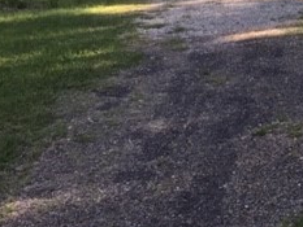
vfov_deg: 16.6
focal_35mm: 85
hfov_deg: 20.8
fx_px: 744
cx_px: 401
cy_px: -52
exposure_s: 1/120
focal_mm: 3.3
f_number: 2.4
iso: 32
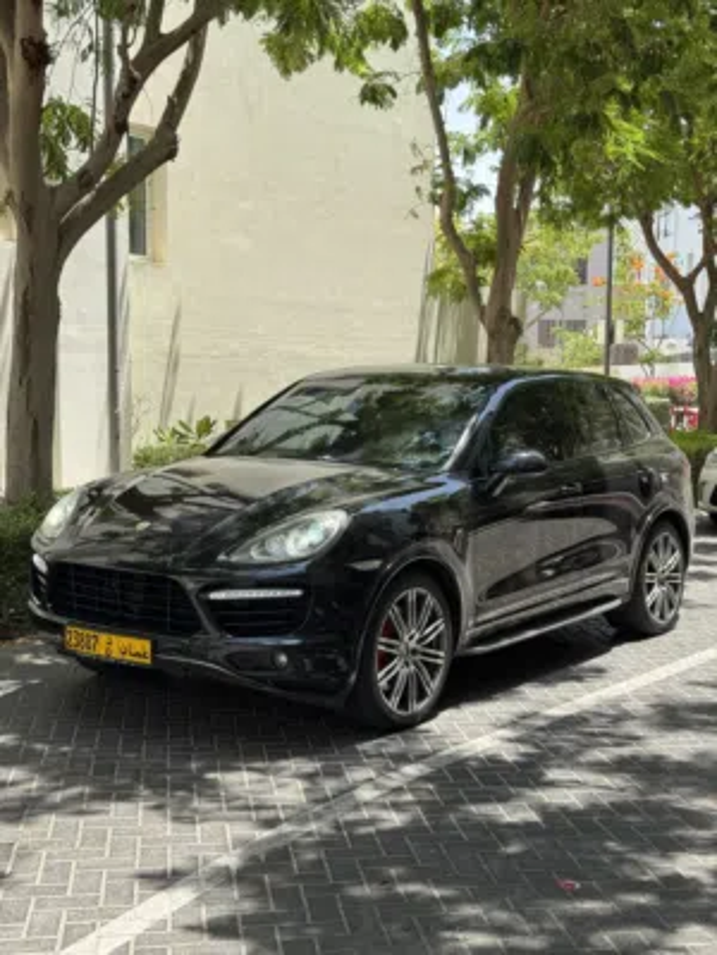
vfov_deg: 39.7
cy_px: 478
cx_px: 358
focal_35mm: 48
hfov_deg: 30.3
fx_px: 1326
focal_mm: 6.76
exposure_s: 1/572
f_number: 1.78
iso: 64
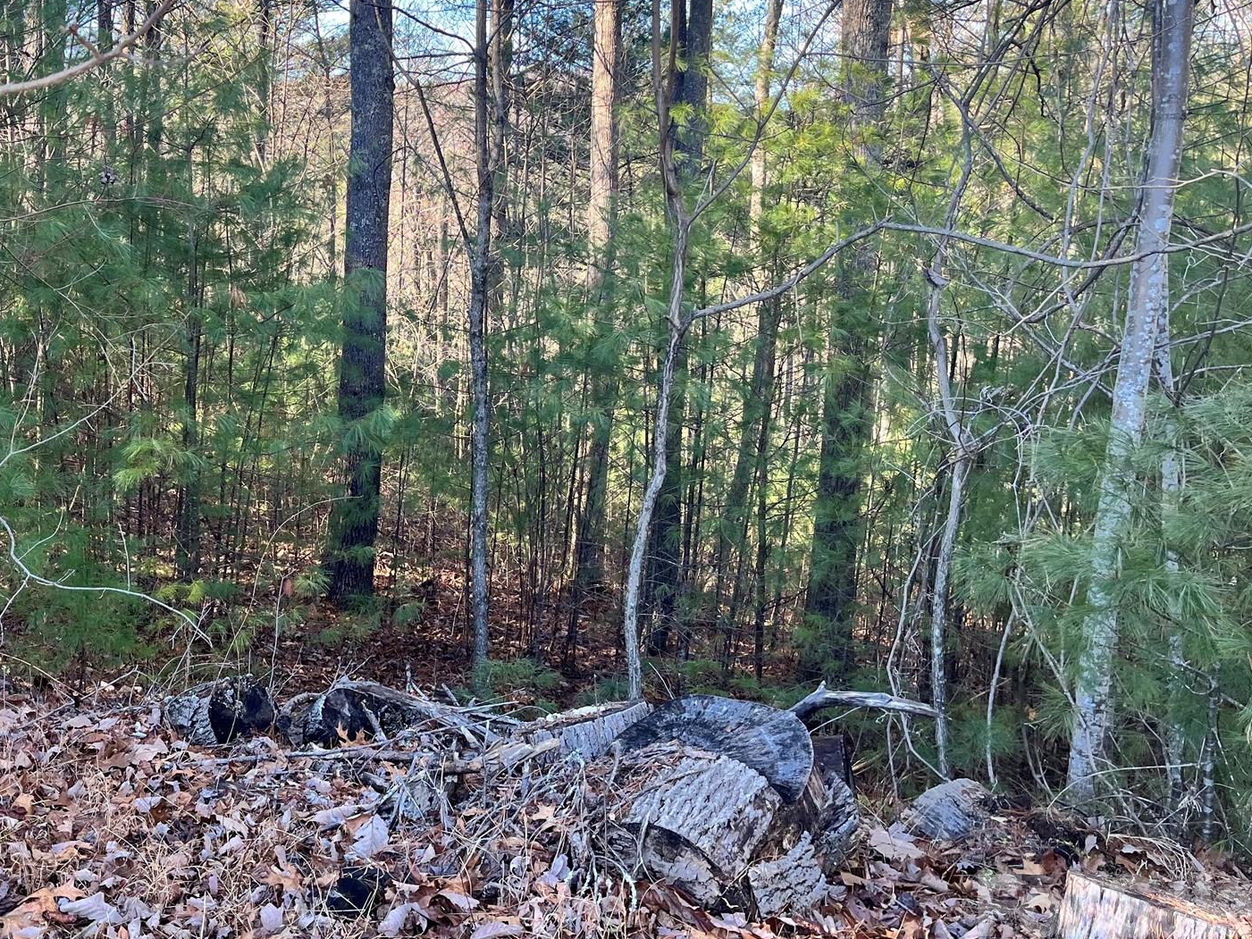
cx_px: 348
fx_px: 1375
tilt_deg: -9.1
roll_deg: -0.6
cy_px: 364
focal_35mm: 38
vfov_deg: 37.5
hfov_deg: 47.5
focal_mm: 5.1
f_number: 1.6
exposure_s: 1/164
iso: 50
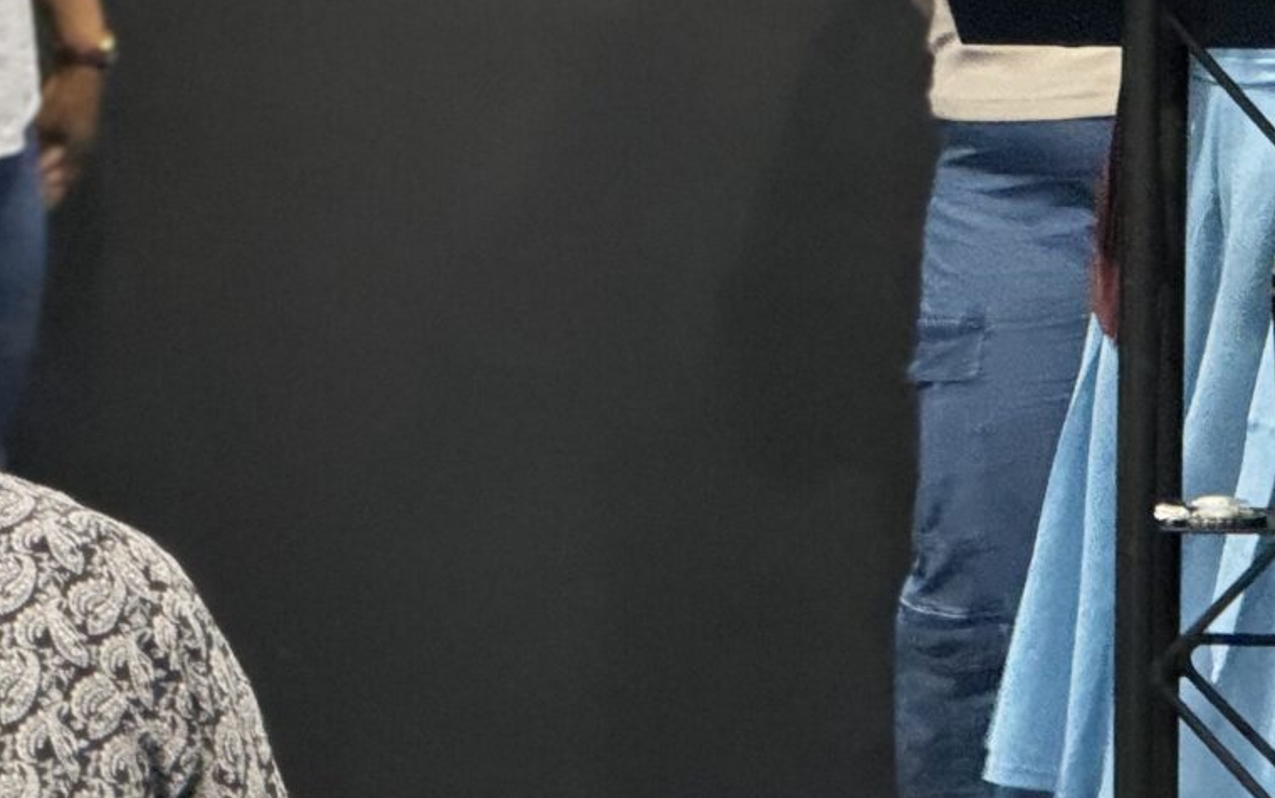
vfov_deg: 3.8
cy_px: 5
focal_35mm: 343
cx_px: 796
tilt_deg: -2.3
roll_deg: -0.7
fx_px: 11923
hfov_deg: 6.1
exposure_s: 1/40
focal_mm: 15.66
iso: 1250
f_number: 2.8
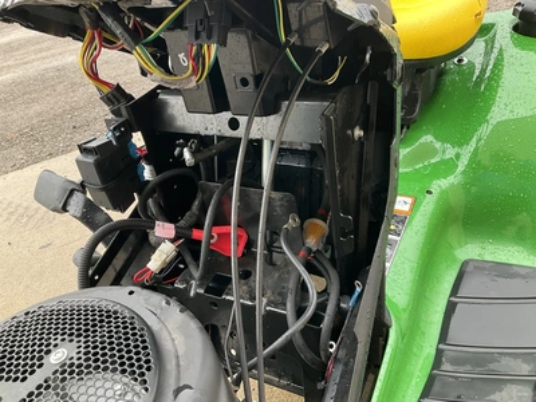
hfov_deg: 61.7
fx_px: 449
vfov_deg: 48.2
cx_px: 268
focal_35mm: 29
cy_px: 201
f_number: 1.8
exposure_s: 1/122
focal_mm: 3
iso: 50
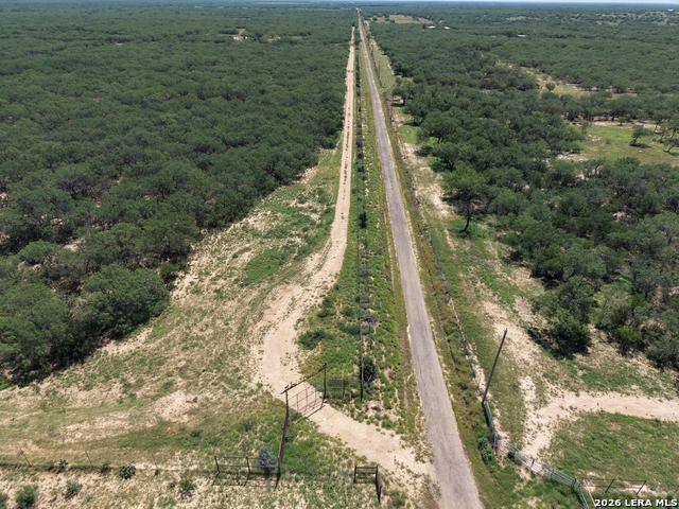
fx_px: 471
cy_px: 254
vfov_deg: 56.8
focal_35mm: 24
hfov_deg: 71.6
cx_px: 340
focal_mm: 8.67
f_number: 1.8
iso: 130
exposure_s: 1/3200
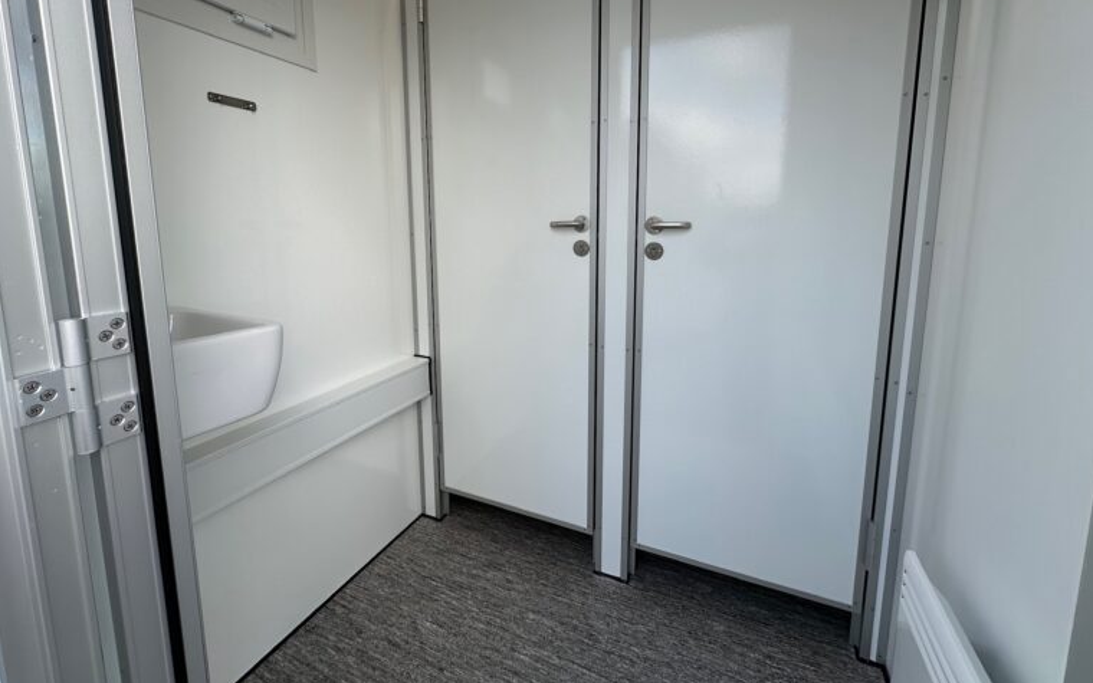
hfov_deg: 101.5
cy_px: 276
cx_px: 549
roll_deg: -0.4
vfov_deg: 74.0
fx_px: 447
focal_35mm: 15
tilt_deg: -7.0
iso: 40
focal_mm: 2.22
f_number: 2.2
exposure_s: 1/334
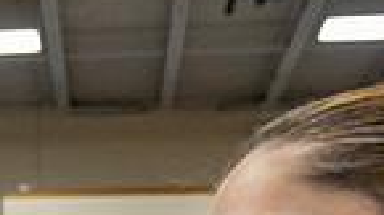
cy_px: 476
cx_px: 0
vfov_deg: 10.4
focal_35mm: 103
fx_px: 1047
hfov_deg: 20.1
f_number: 4
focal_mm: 24.5
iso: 8000
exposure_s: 1/800
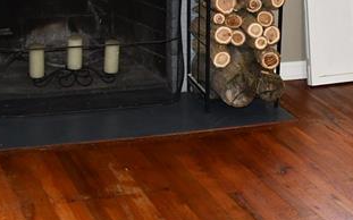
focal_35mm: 104
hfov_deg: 19.9
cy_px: -32
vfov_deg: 12.3
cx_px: 262
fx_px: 1000
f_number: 3.8
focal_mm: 21
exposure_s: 1/60
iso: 1250
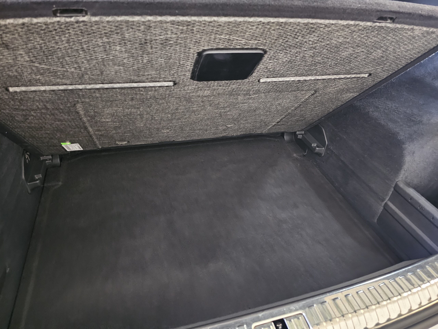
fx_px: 291
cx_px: 219
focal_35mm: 23
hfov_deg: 73.9
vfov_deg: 58.9
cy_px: 164
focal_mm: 6.3
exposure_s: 1/15
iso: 1600
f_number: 1.7
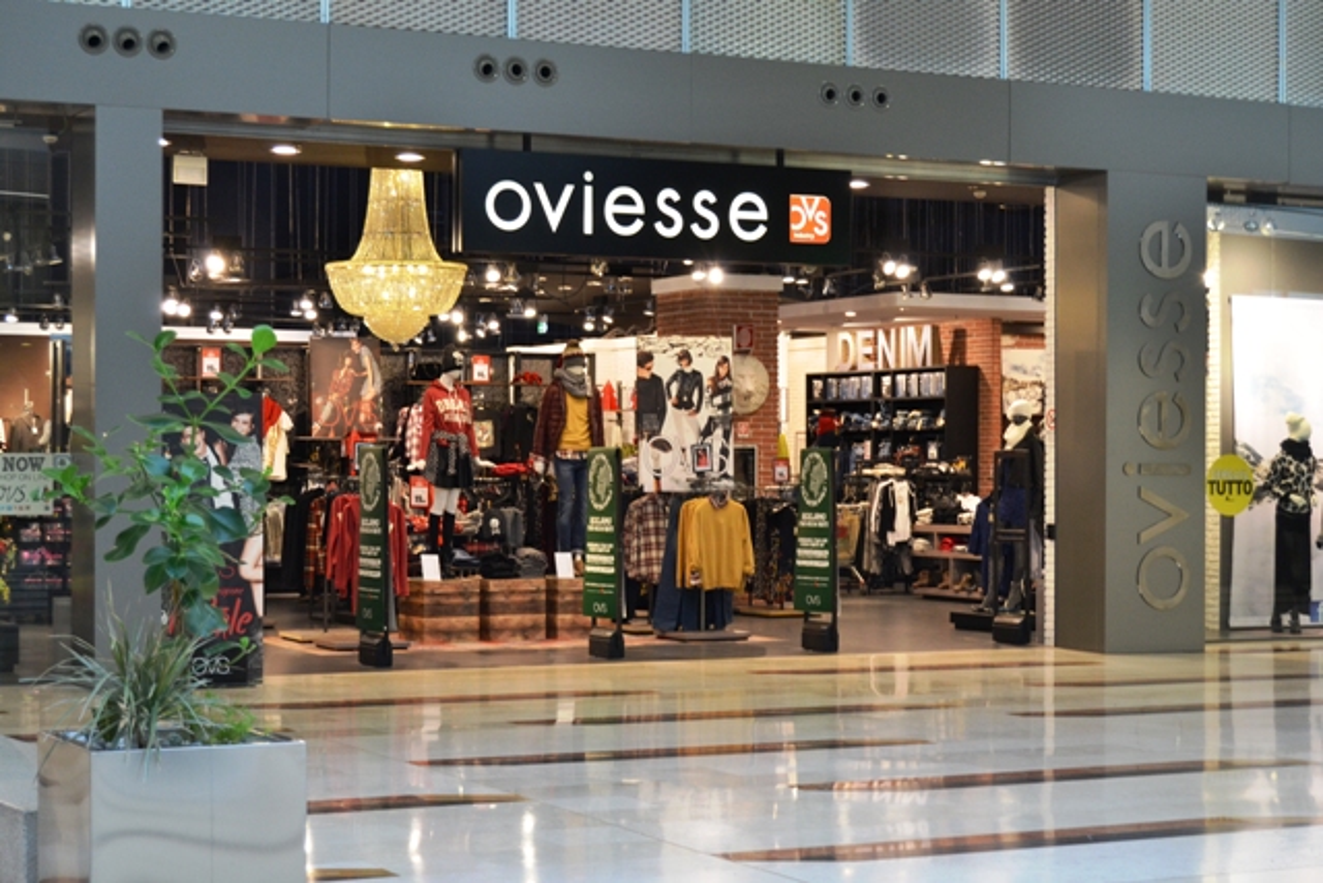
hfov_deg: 29.9
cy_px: 442
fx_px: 2481
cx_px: 662
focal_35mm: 68
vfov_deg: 20.2
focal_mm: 45
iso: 800
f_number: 5.3
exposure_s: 1/60
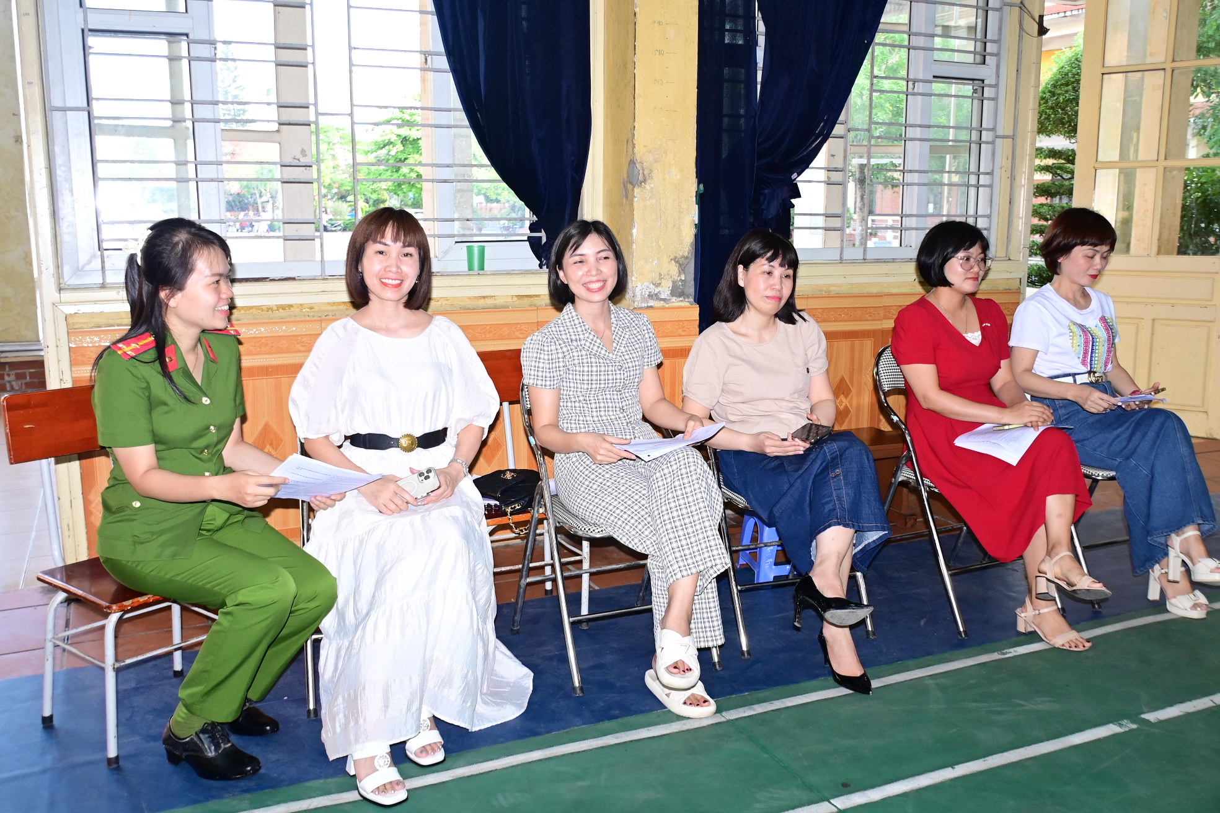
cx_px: 610
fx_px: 1118
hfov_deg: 57.2
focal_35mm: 33
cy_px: 406
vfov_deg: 40.0
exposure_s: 1/200
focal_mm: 22
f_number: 4
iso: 800
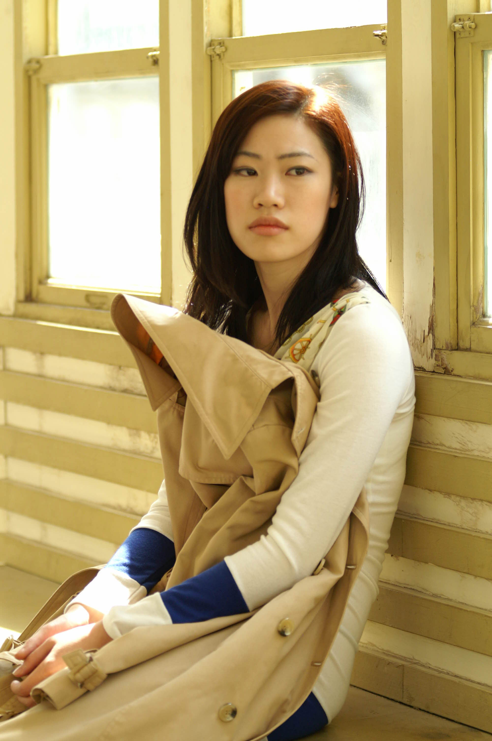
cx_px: 246
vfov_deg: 17.1
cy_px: 370
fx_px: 2464
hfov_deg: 11.4
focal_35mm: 120
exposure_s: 1/400
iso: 400
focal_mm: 80
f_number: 3.5
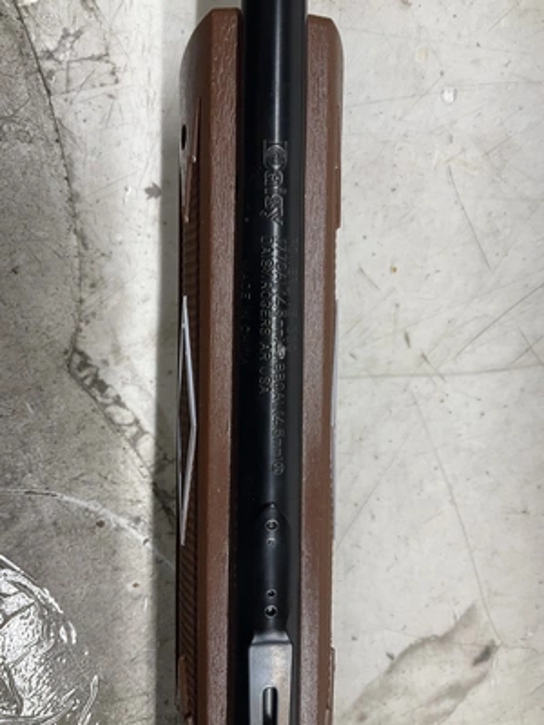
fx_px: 608
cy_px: 362
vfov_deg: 61.7
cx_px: 272
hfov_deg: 48.2
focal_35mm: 29
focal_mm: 3
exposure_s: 1/120
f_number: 1.8
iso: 40
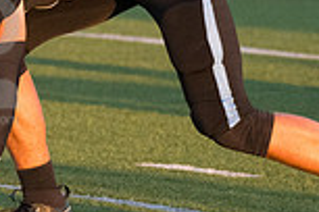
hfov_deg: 2.3
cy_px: 53
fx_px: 8045
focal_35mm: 908
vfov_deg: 1.5
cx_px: -44
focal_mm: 240
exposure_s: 1/2000
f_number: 5.6
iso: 4000
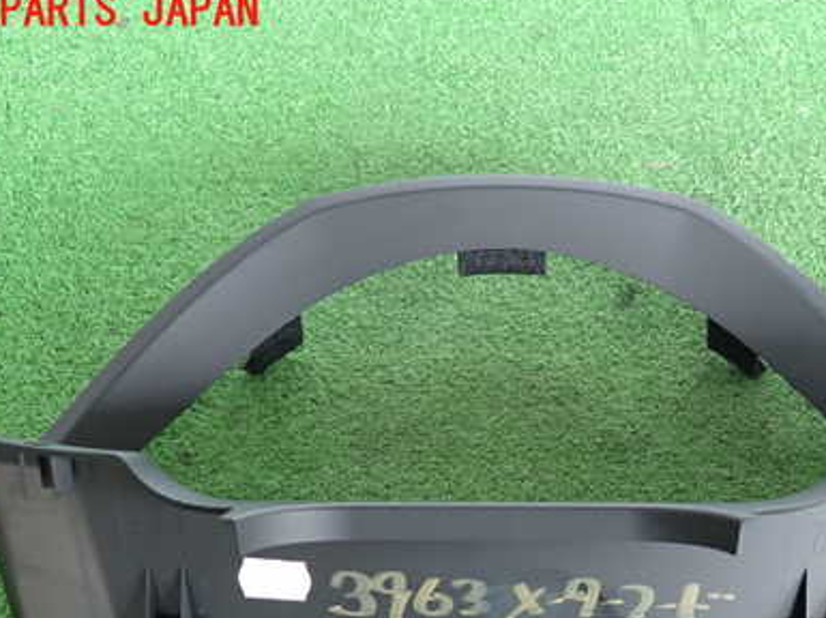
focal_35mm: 39
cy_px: 468
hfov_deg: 47.5
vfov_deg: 35.9
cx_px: 513
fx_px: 930
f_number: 2
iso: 250
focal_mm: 4.5
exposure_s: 1/30
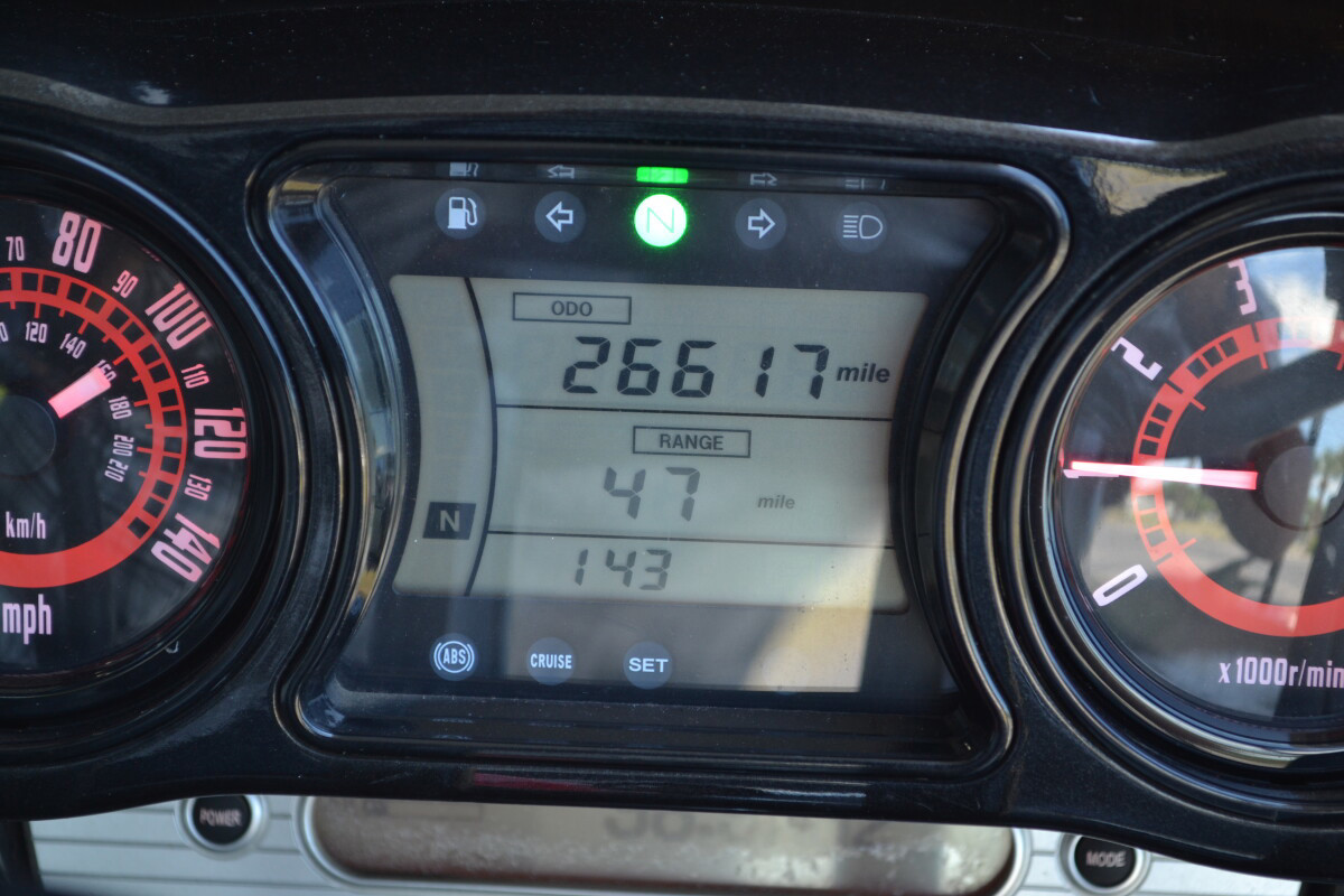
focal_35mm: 82
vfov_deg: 16.6
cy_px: 448
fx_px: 3080
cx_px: 672
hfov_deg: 24.6
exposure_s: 1/60
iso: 400
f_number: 5.6
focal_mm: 55
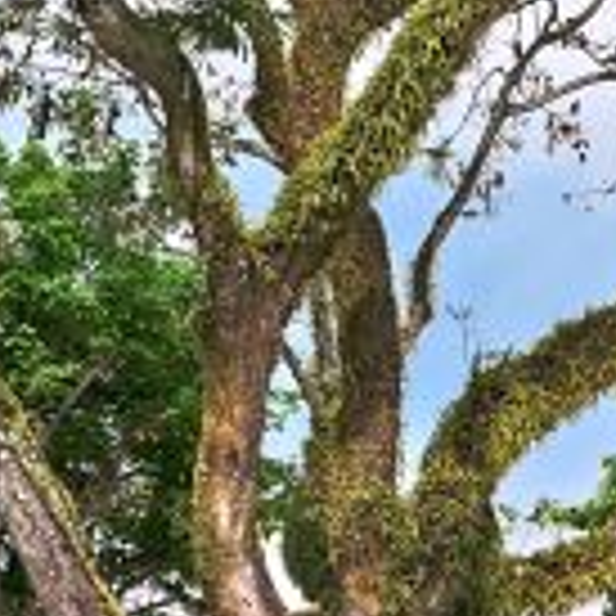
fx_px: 3725
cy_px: 270
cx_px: 220
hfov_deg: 9.4
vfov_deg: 9.5
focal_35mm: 185
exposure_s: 1/60
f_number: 11
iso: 200
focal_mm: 24
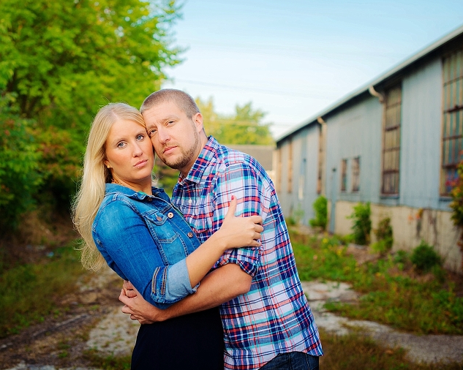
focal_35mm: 57
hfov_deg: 33.0
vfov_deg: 26.7
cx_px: 197
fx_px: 781
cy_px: 185
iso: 200
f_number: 3.2
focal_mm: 50
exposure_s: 1/500
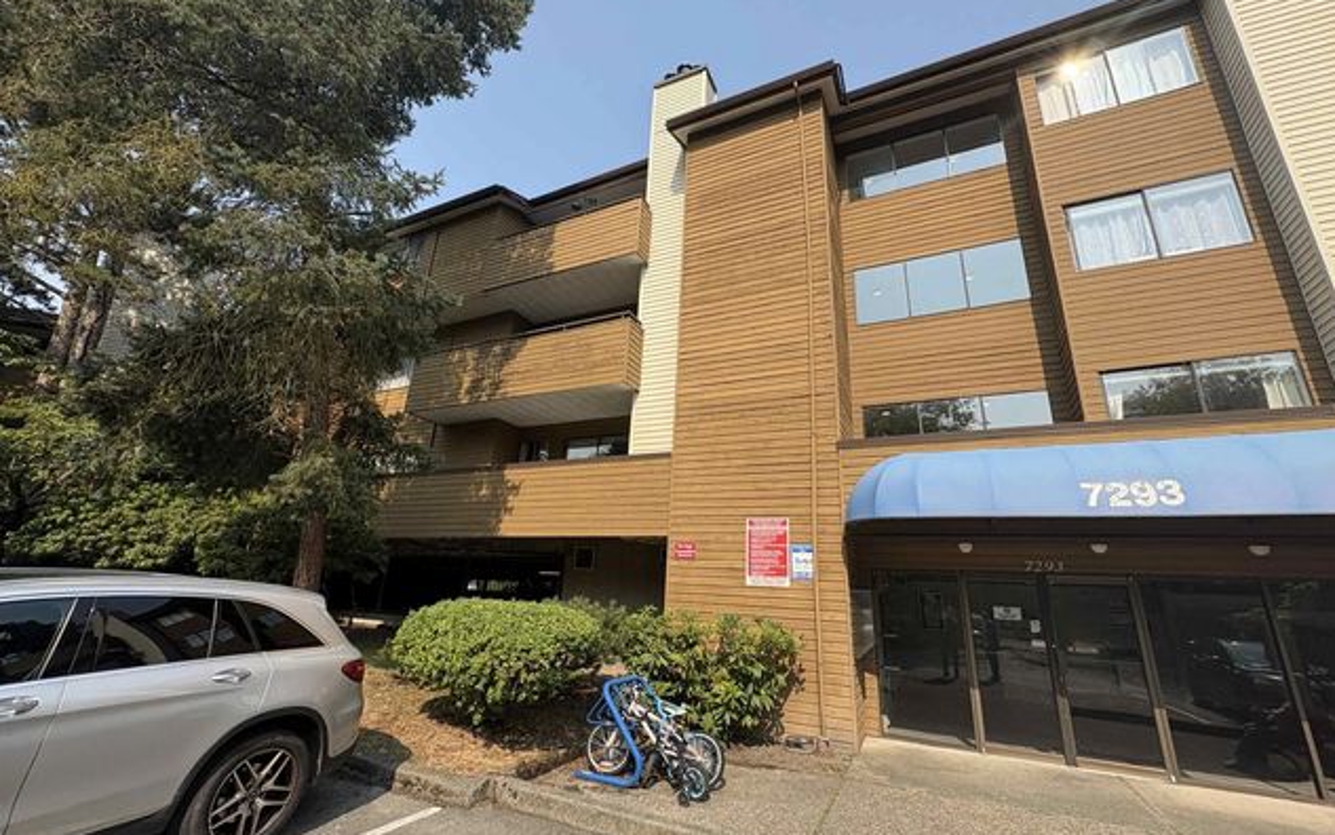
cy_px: 418
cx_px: 671
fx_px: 546
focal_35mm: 15
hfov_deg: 101.4
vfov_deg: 74.8
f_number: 2.2
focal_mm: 2.22
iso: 40
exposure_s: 1/1299
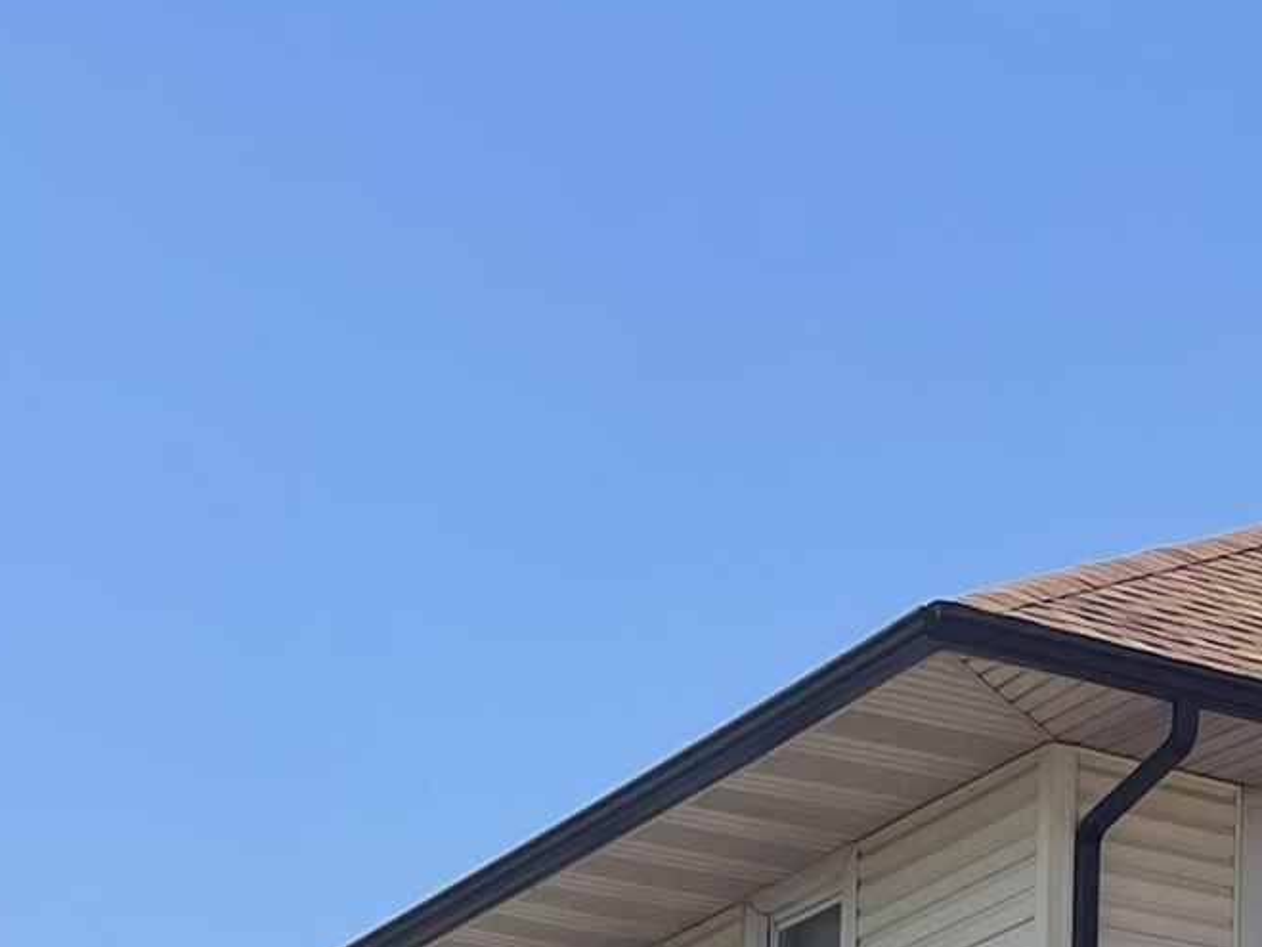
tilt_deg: +3.6
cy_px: 1789
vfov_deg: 11.3
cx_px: 1968
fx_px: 4411
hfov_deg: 15.0
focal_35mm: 121
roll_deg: -1.4
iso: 32
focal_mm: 4.2
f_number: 1.6
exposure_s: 1/3300
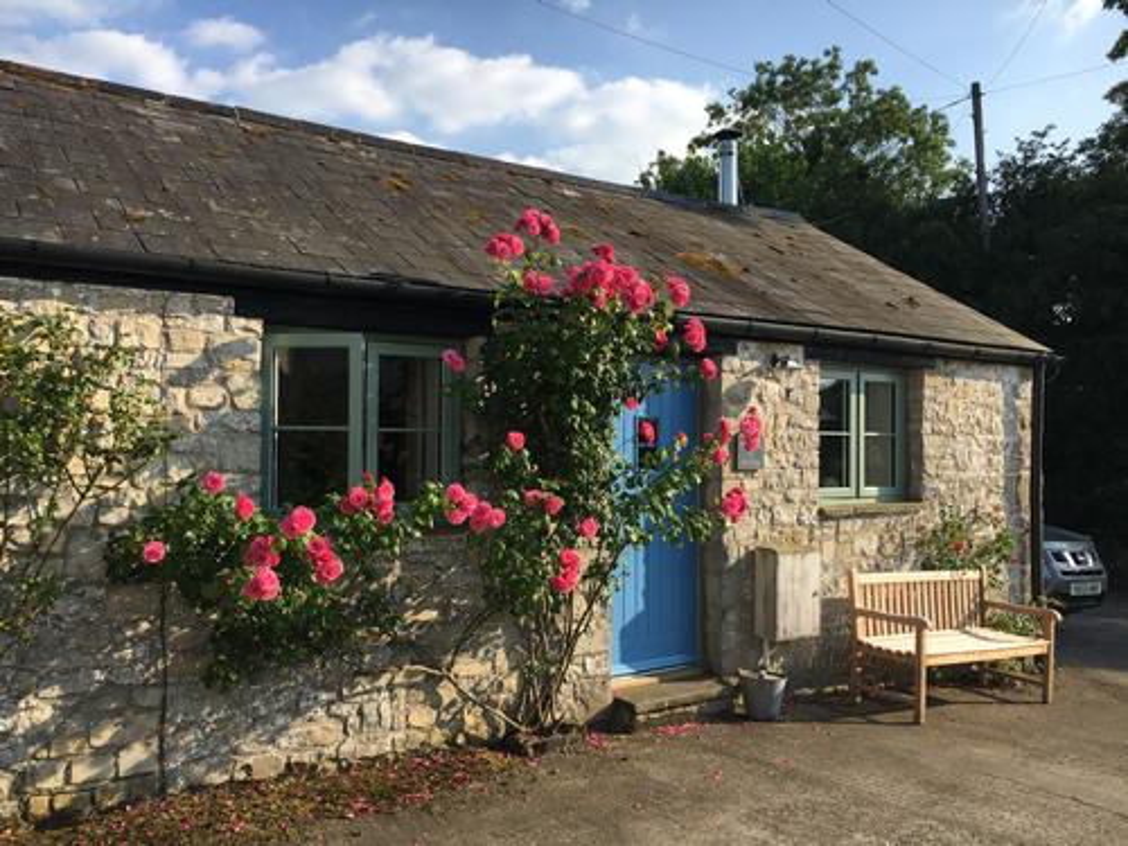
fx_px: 945
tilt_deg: -0.2
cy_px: 423
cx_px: 564
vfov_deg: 48.2
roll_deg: -0.2
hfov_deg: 61.7
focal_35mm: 29
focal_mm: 4.15
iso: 25
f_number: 2.2
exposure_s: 1/1221
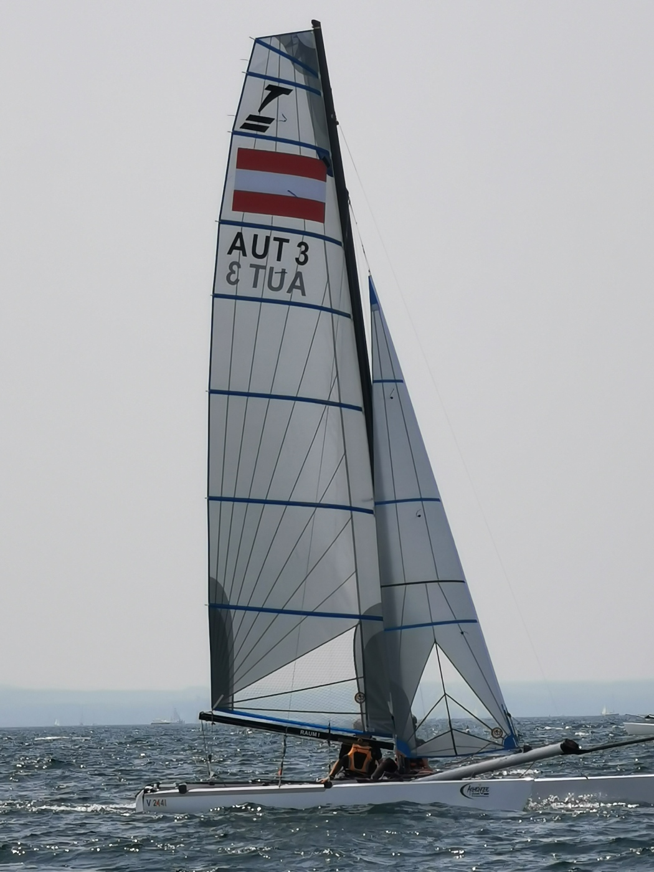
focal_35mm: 249
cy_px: 436
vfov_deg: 8.0
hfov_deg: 6.0
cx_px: 327
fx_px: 6272
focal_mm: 14.46
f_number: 3.4
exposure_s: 1/996
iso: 50
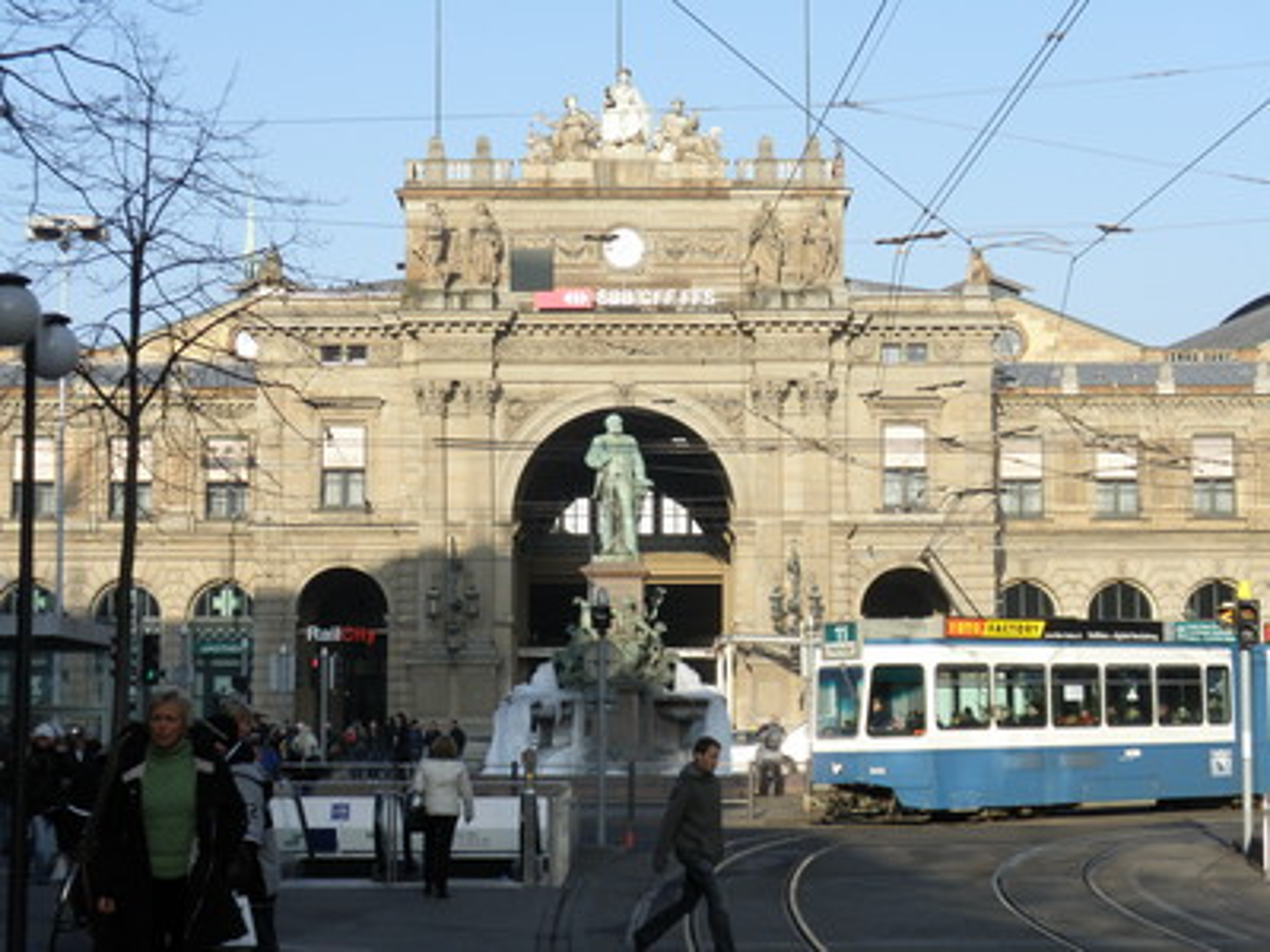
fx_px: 2642
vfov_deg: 20.4
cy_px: 476
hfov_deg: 27.0
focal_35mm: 72
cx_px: 635
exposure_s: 1/320
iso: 64
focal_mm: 12.7
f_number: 5
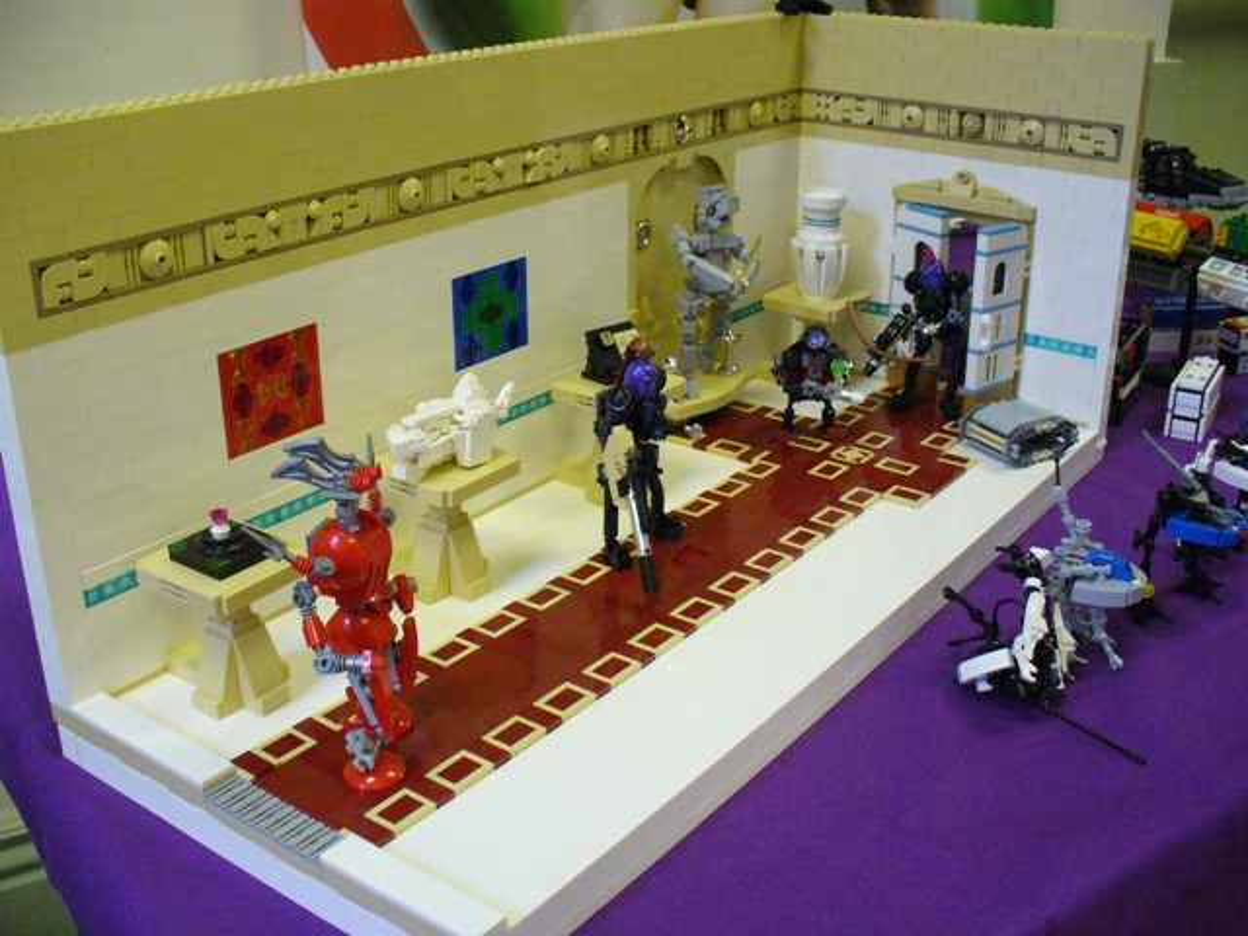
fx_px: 1334
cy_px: 468
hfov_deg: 50.1
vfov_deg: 38.7
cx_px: 624
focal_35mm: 37
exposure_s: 1/50
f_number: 2.8
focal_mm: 6.1
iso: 400
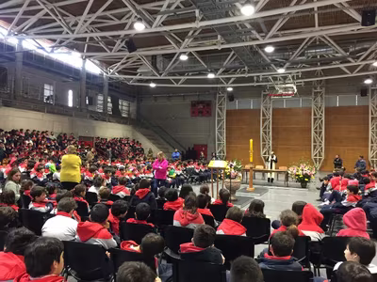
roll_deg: -1.9
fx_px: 316
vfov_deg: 48.2
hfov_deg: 61.7
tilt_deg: +2.4
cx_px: 188
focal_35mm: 29
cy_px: 141
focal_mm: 4.15
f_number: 2.2
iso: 160
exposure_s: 1/17
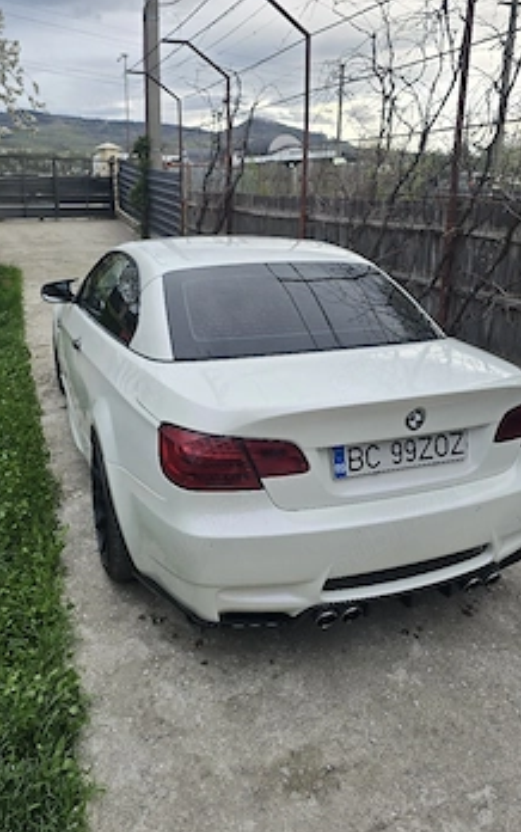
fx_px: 635
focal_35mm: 28
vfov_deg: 66.2
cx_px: 268
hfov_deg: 44.6
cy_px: 363
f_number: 1.7
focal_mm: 6.3
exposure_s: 1/101
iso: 50
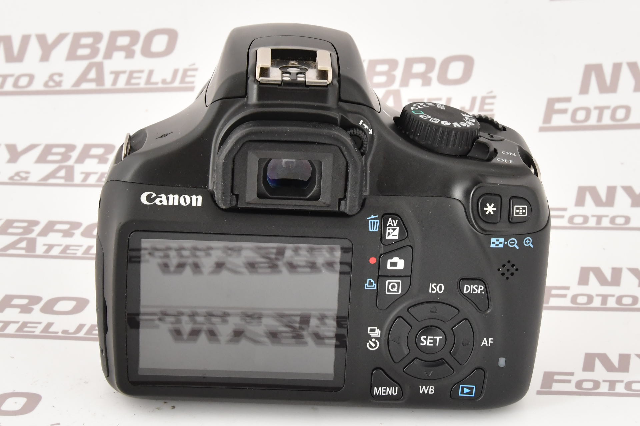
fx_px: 853
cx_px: 320
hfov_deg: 41.1
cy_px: 213
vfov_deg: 28.1
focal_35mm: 48
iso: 1600
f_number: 13
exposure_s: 1/125
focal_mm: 48
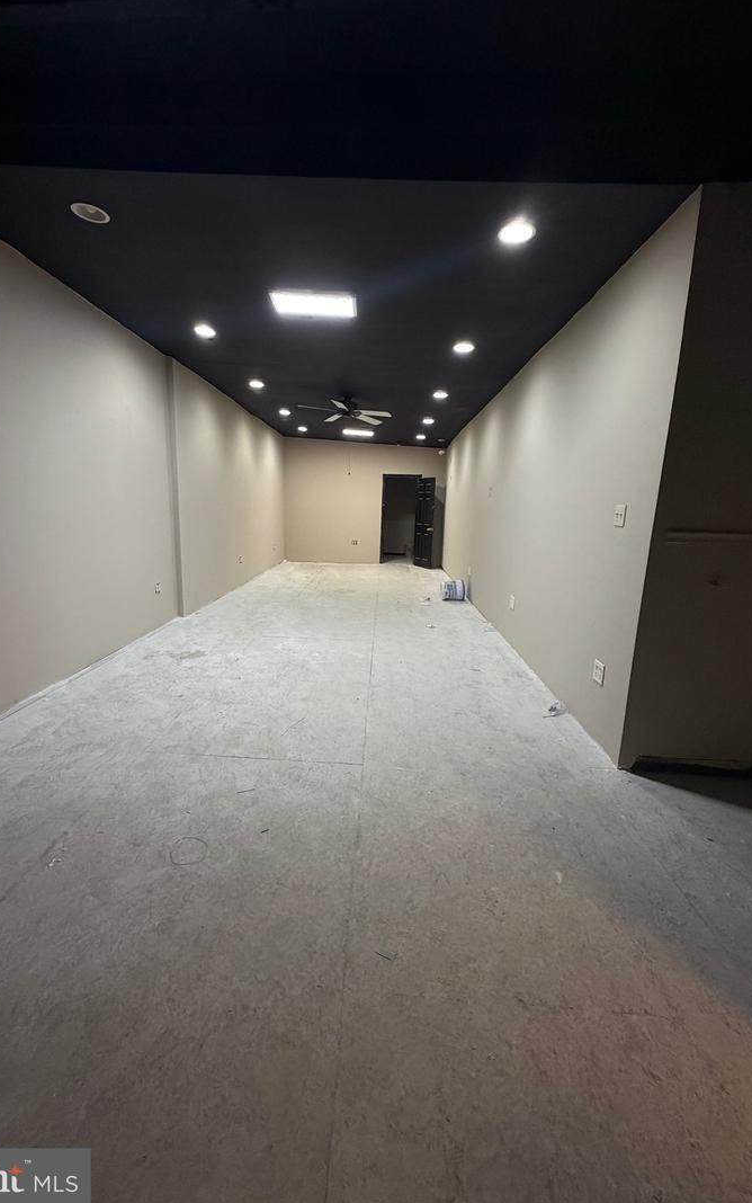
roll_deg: -0.6
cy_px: 605
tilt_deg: -10.7
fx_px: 492
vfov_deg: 101.4
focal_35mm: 15
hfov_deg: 74.7
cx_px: 349
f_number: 2.2
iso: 250
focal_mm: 2.22
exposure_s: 1/60
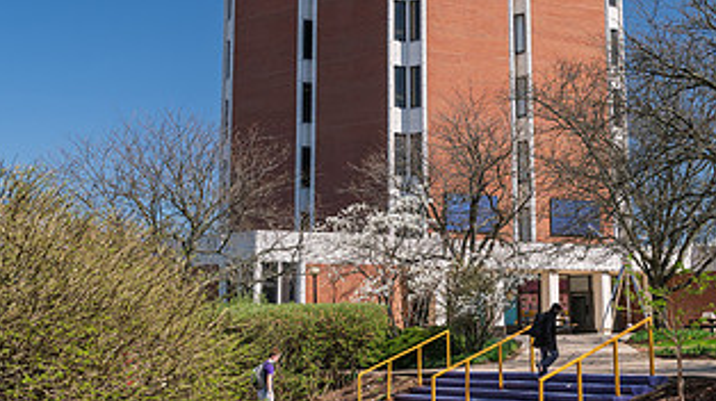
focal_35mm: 62
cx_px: 493
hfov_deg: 33.5
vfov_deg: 19.3
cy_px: 129
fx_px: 1176
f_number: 6.3
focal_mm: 32
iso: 320
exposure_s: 1/320
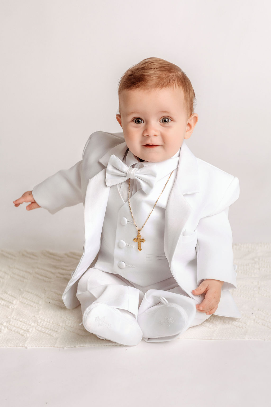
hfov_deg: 20.9
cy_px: 204
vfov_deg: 31.0
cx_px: 136
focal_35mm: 65
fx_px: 734
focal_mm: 65
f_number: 3.5
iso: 400
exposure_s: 1/250
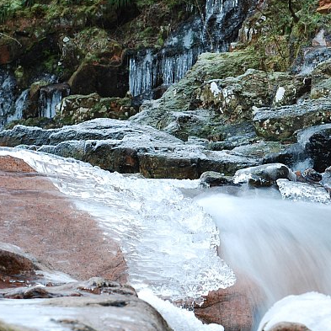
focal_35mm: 130
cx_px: 319
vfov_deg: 13.4
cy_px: 176
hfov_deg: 13.3
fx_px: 1406
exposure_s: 1/4
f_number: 8
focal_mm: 50
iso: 200
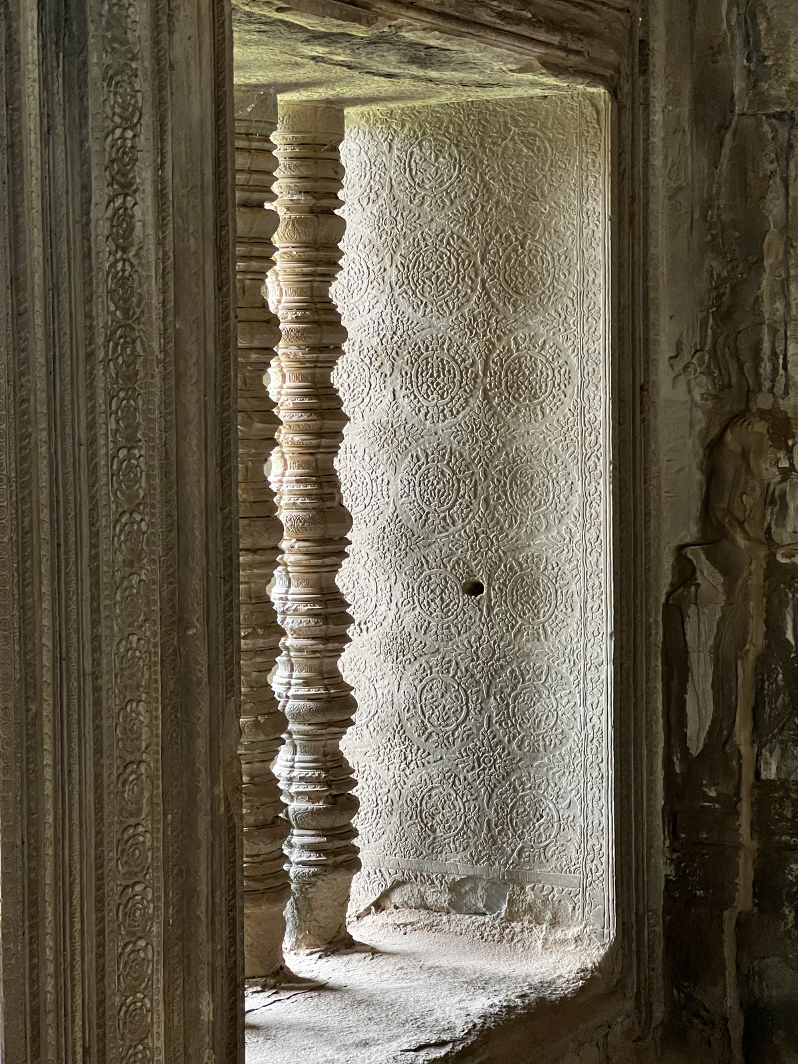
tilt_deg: -3.2
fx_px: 2367
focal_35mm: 77
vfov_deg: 25.3
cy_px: 532
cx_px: 399
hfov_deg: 19.1
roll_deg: +0.2
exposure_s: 1/60
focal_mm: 9
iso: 640
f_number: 2.8
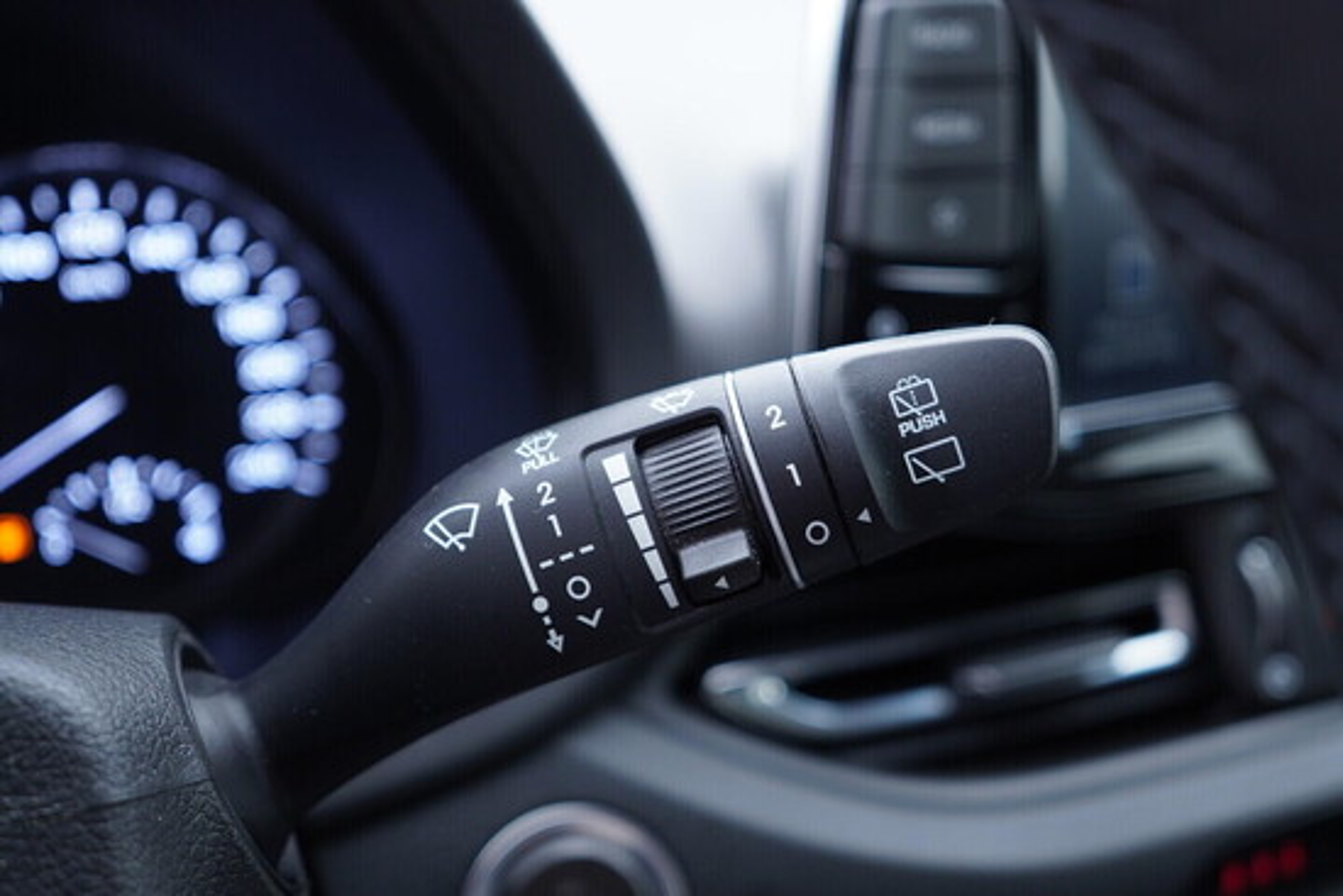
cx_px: 672
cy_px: 448
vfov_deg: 36.9
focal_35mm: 36
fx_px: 1343
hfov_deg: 53.1
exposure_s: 1/40
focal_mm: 24
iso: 320
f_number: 2.8
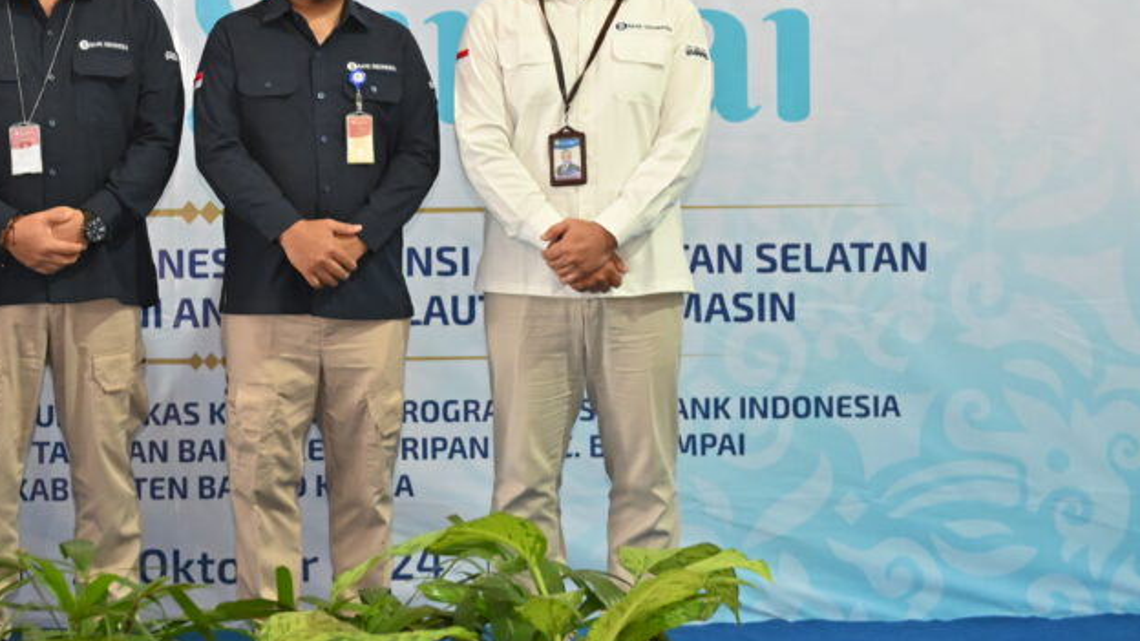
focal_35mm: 102
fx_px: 3083
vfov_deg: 11.8
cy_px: 13
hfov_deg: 20.6
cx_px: 179
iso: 2500
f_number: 2.8
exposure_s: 1/100
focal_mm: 52
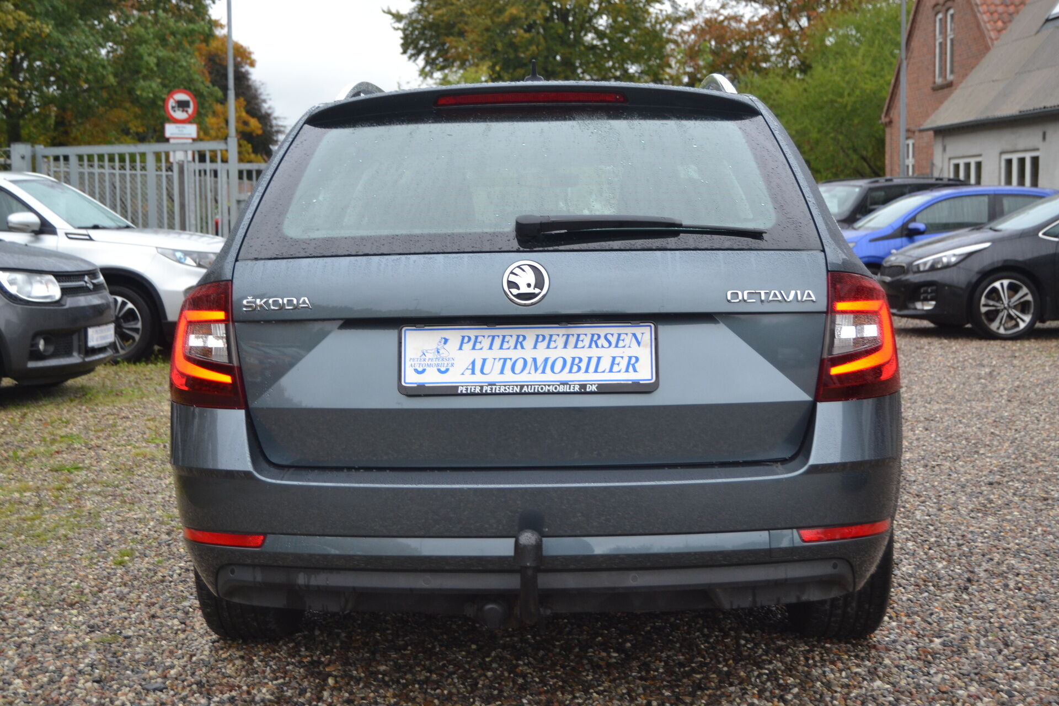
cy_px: 353
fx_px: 1412
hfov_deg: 41.1
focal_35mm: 48
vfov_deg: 28.1
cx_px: 530
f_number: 4.5
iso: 400
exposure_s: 1/100
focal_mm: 32
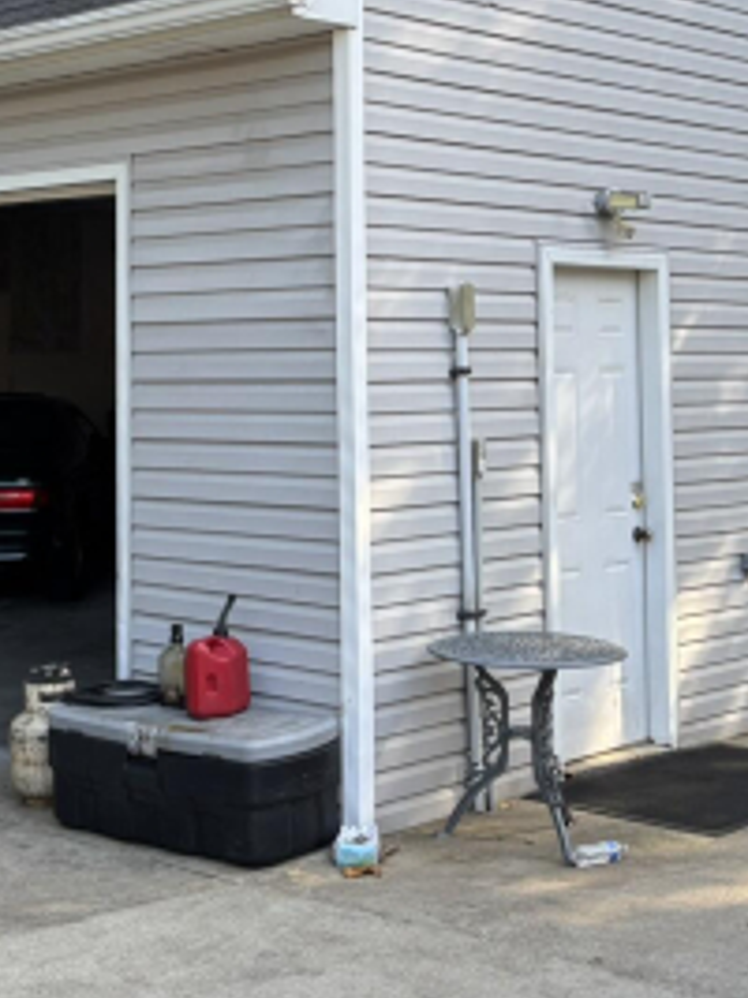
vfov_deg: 29.1
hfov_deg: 22.4
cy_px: 191
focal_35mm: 65
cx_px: 226
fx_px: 1874
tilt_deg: +4.7
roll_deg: -0.2
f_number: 1.6
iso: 50
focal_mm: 5.96
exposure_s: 1/358
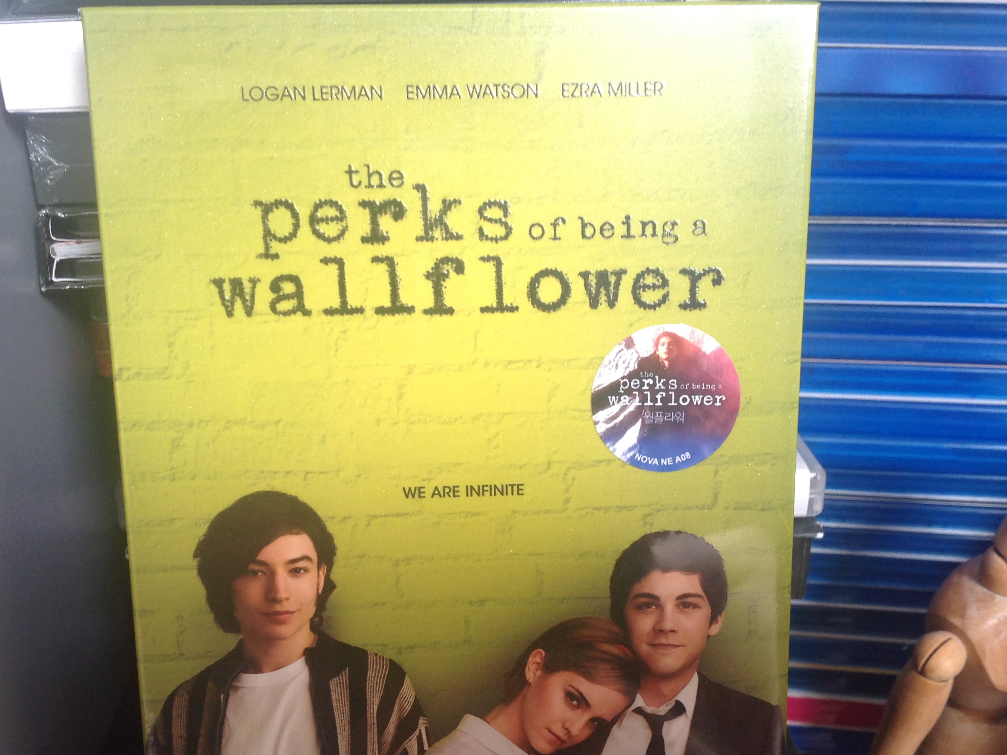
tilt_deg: -23.8
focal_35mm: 43
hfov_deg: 43.9
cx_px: 499
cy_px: 457
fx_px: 1251
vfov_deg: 33.5
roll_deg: +0.2
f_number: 2.4
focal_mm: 4.28
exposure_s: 1/15
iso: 80
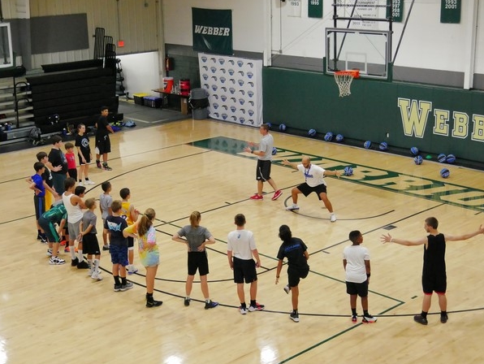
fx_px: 840
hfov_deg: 32.2
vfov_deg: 24.4
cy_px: 193
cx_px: 253
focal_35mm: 60
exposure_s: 1/320
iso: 6400
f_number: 4.5
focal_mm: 28
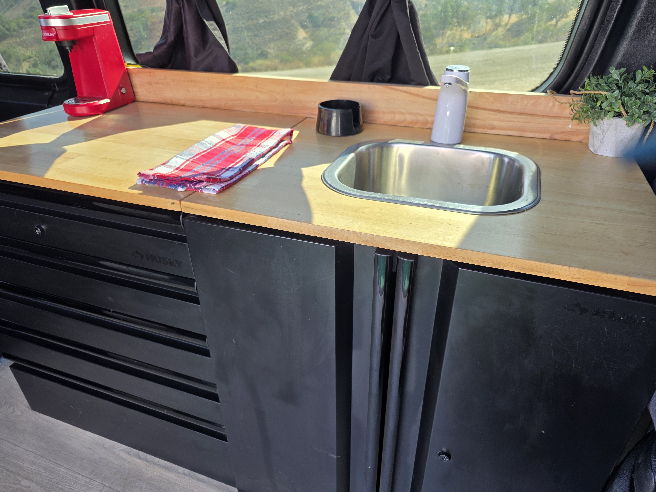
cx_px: 328
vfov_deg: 58.9
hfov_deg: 73.9
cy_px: 246
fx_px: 436
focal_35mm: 23
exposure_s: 1/180
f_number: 1.7
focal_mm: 6.25
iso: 80
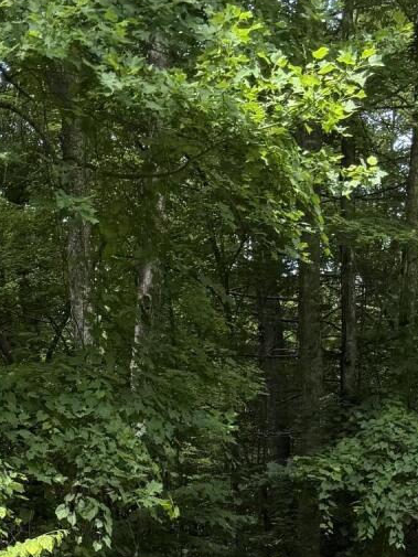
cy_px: 931
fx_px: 1529
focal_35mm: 95
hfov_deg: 15.5
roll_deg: -0.4
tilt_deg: -15.8
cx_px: 115
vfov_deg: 17.6
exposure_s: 1/1230
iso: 80
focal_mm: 6.76
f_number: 1.78
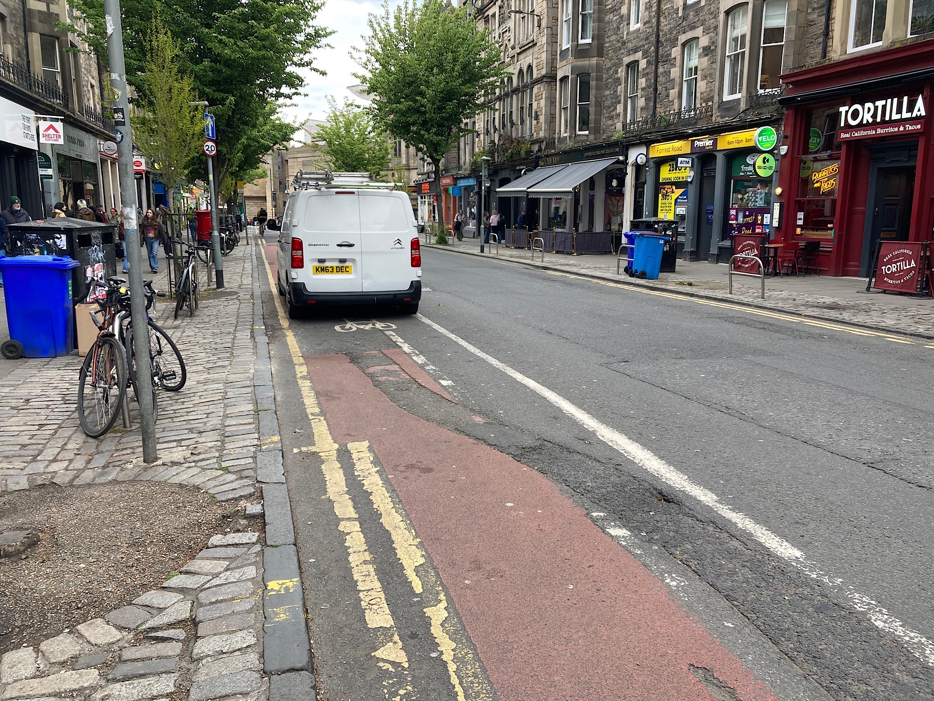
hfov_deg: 63.4
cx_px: 467
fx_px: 755
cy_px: 350
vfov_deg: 49.7
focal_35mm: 28
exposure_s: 1/120
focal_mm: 3.99
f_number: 1.8
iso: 25
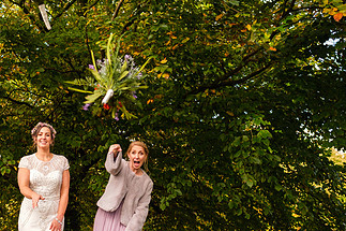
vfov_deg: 29.5
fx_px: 432
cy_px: 166
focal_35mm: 45
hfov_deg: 41.1
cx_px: 52
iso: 400
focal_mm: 16
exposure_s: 1/250
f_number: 2.8
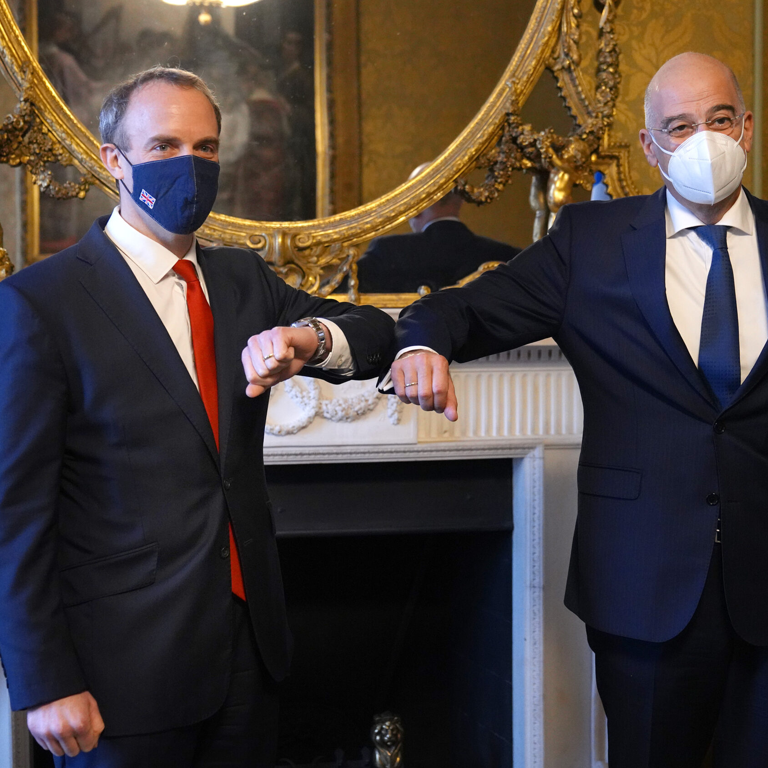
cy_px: 381
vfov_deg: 29.6
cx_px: 462
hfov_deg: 29.5
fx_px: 1456
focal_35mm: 58
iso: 3200
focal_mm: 45
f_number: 3.5
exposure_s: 1/250
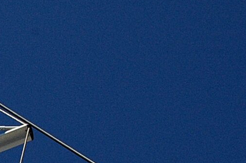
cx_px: -182
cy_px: 238
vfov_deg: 6.4
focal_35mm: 212
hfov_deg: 9.3
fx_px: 1447
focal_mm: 28
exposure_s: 1/640
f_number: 13
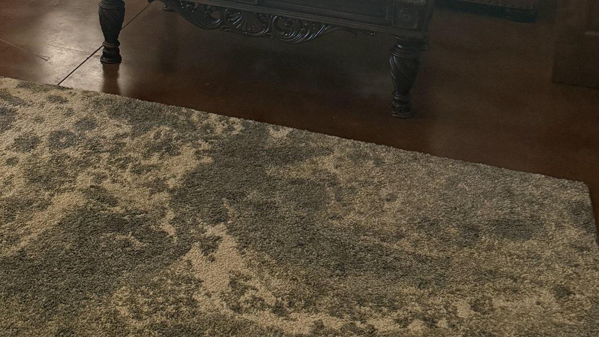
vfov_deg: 19.0
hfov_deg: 37.5
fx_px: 874
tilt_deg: -6.9
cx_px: 203
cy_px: -177
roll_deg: -1.1
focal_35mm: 55
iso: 320
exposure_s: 1/60
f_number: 1.78
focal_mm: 6.76
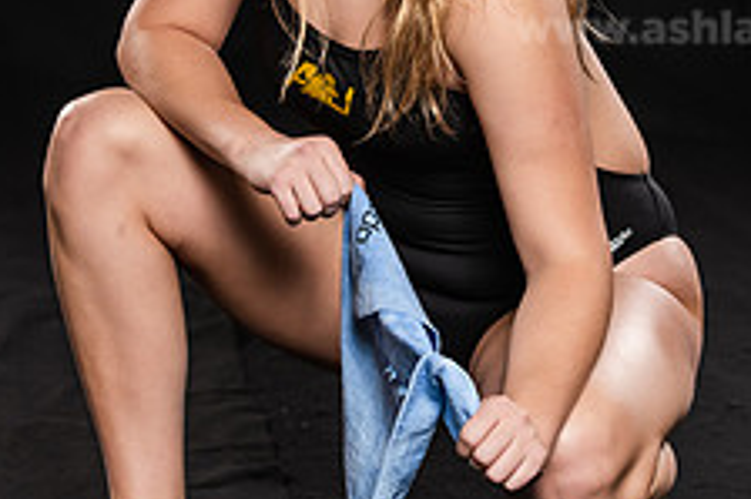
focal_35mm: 233
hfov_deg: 8.8
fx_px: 4857
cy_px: 99
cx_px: 362
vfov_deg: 5.9
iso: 320
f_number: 5.6
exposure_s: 1/250
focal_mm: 90
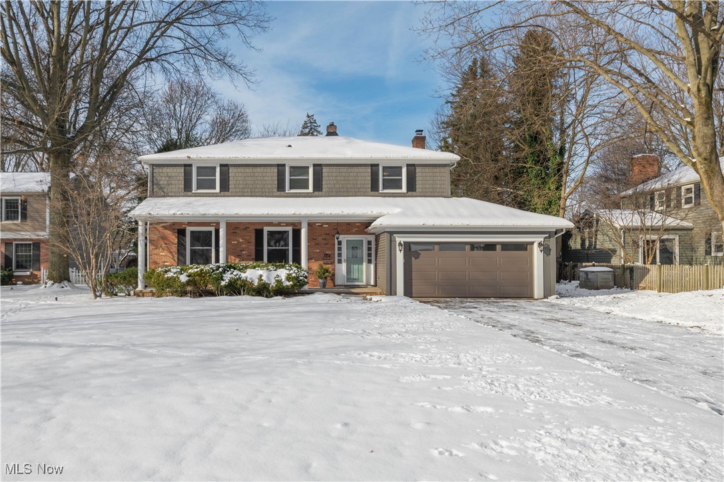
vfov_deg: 53.1
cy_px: 241
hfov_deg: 73.8
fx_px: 482
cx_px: 362
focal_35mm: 24
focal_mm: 24
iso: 100
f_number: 9
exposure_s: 1/800
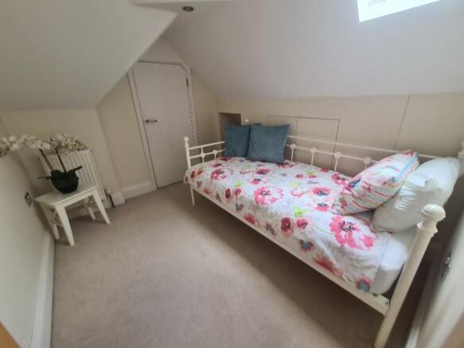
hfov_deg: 106.2
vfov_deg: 89.9
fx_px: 174
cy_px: 174
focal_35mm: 13
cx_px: 232
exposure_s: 1/50
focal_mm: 2.22
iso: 125
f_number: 2.2
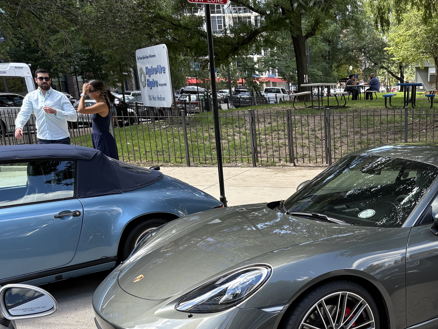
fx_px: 557
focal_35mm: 44
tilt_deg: -18.4
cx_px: 364
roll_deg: +1.8
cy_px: 272
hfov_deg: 40.7
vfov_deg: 31.8
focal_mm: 5.96
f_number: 1.6
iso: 50
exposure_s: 1/404
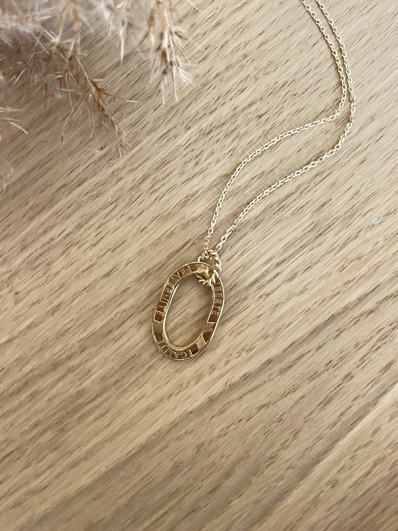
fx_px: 490
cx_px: 197
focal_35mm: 32
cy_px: 194
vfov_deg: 56.0
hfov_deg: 44.2
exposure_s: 1/22
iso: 1000
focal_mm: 5.1
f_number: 1.6
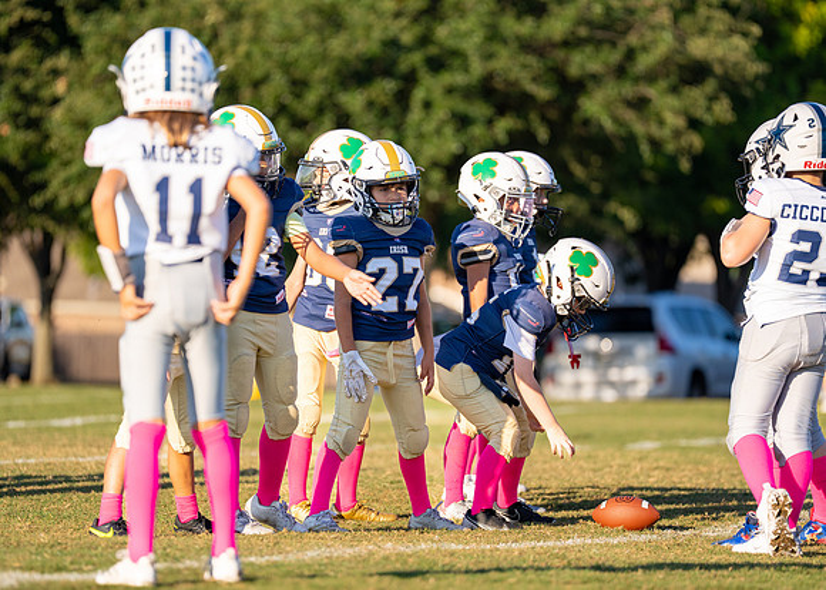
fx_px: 5648
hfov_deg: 8.4
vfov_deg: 6.0
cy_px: 305
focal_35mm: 241
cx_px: 386
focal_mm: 200
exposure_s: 1/3200
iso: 200
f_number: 2.8
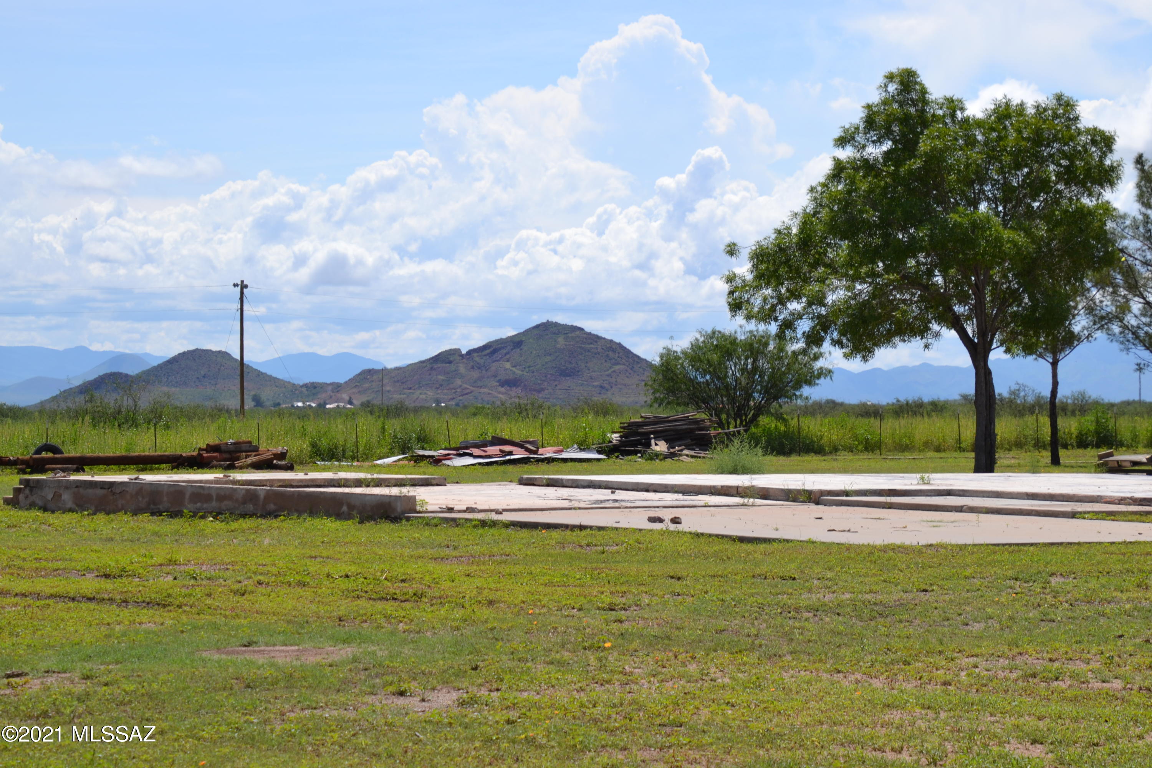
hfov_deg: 17.1
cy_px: 384
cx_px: 576
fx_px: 3840
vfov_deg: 11.4
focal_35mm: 120
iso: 100
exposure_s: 1/320
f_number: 9
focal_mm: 80
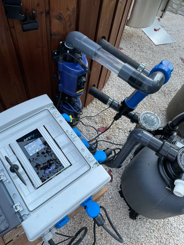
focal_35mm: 26
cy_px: 122
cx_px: 92
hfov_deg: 53.1
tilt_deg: -57.8
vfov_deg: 67.3
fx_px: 184
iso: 125
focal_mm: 4.2
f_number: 1.6
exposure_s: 1/121
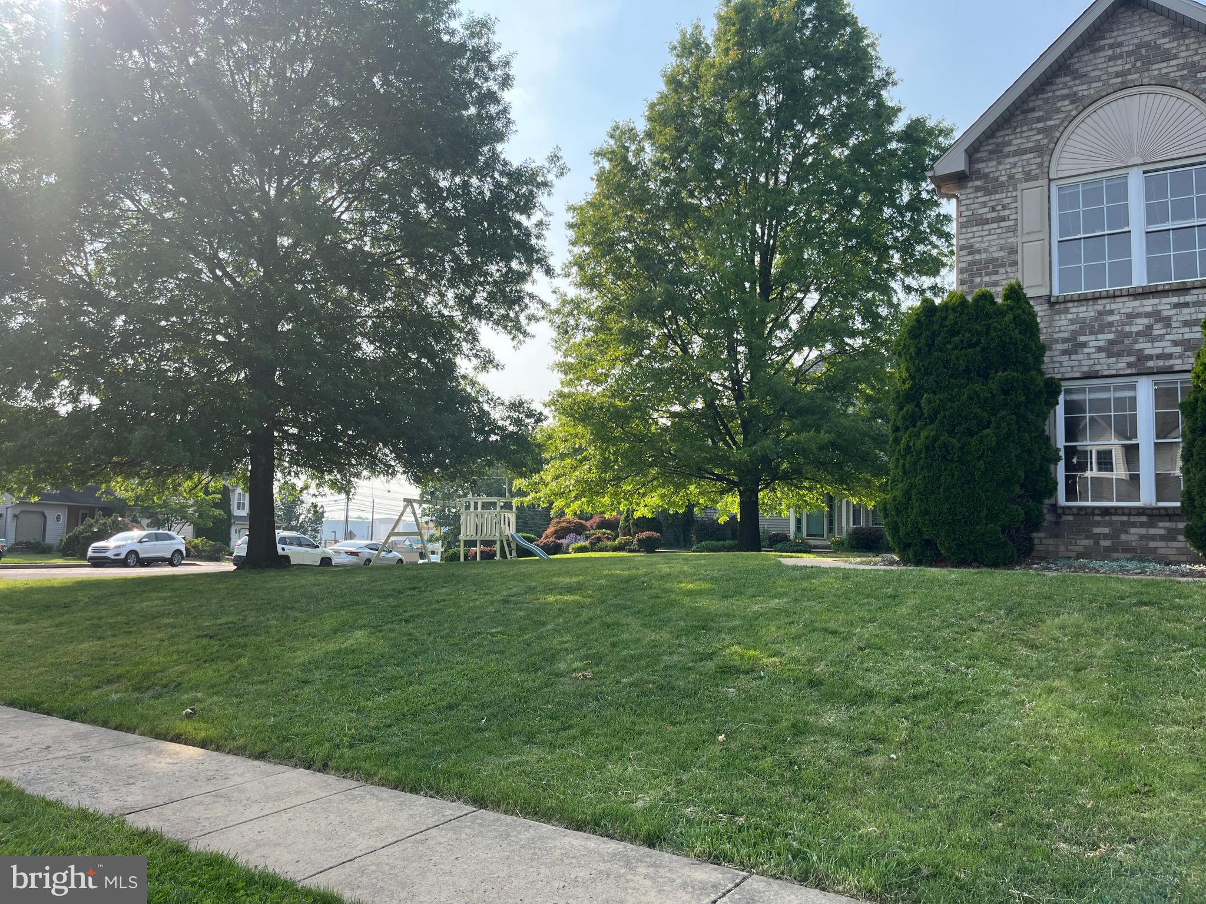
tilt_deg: +4.4
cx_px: 603
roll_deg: -0.7
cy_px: 452
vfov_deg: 53.1
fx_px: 906
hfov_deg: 67.3
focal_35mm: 26
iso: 50
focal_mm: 5.1
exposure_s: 1/1325
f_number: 1.6
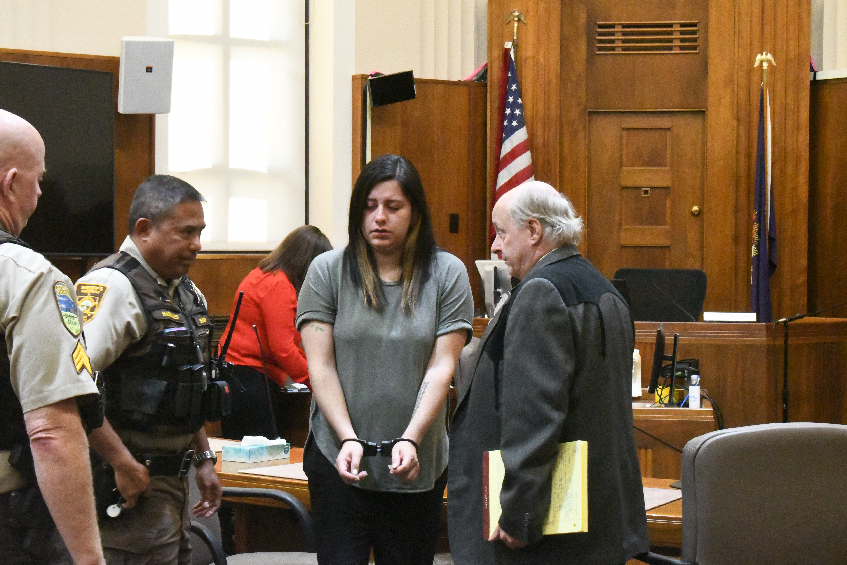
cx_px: 424
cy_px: 282
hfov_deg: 24.8
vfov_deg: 16.7
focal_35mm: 82
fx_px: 1929
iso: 32000
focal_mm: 55
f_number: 13
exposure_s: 1/100
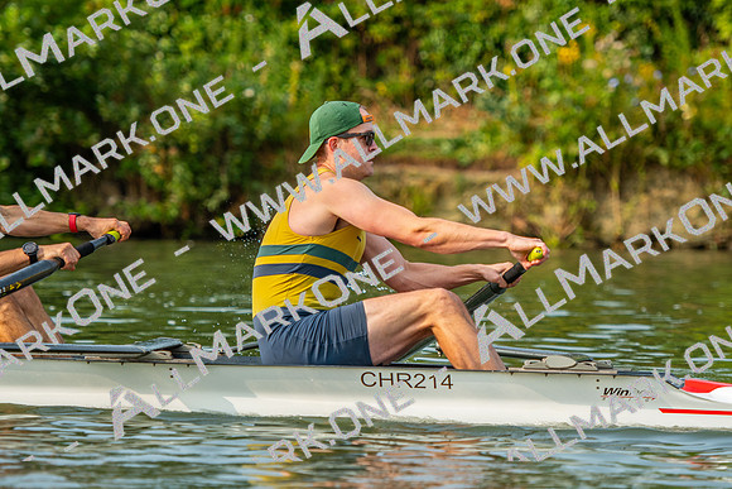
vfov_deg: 6.8
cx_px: 366
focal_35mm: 202
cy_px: 244
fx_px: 4118
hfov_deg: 10.2
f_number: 2.8
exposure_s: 1/2500
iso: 250
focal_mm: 135
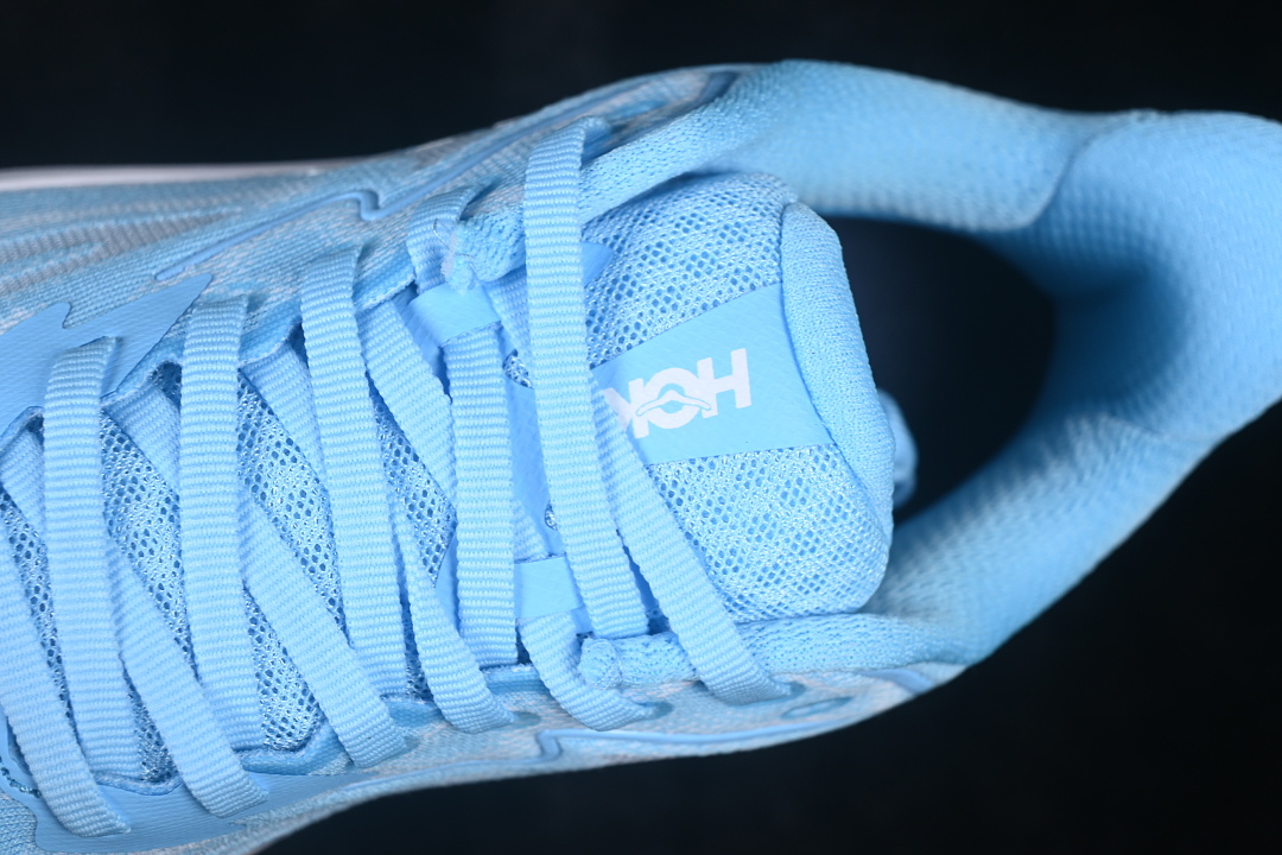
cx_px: 641
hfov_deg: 27.0
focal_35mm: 75
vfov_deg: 18.2
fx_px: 2671
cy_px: 428
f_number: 7.1
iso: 160
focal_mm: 50
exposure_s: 1/80
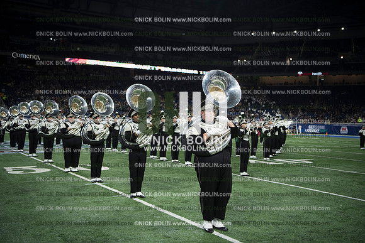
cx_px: 182
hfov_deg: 44.5
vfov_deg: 30.5
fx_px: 446
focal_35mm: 44
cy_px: 122
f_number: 2.8
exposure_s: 1/1250
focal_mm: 44
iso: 1250
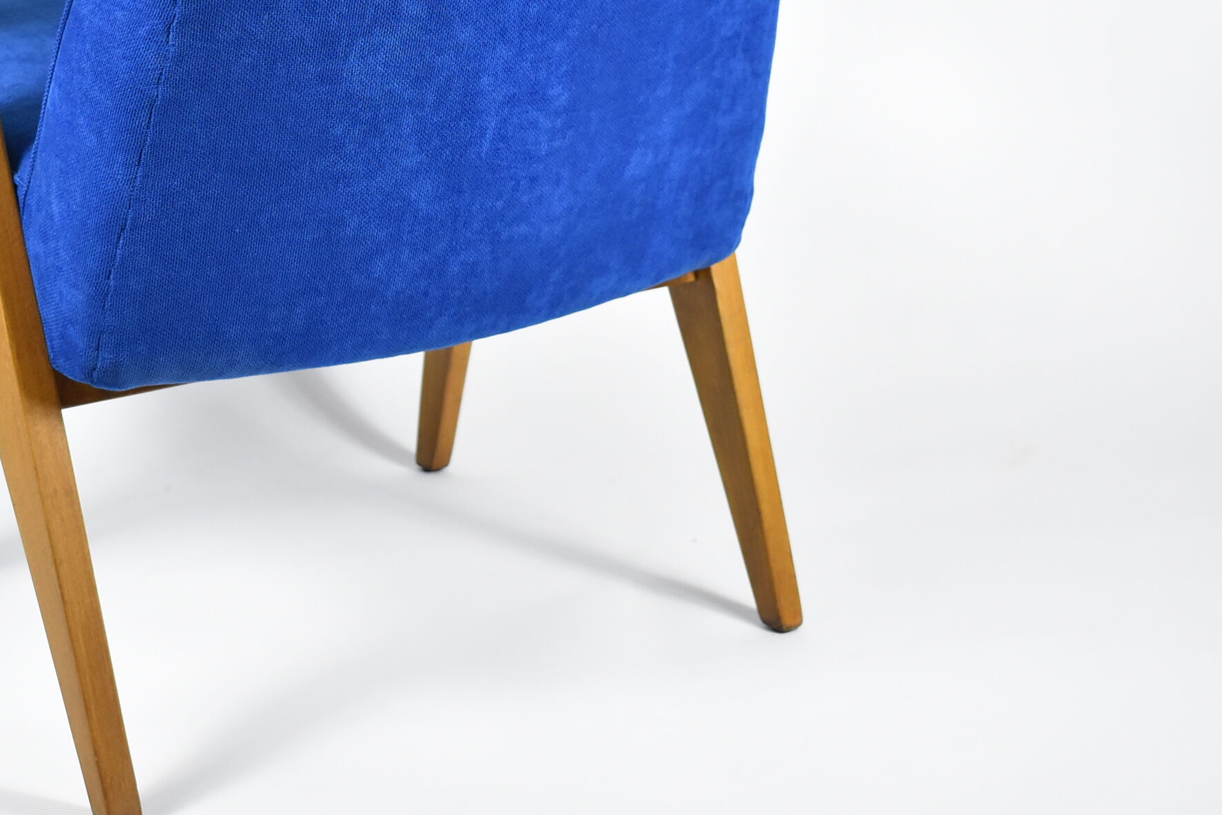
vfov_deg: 16.8
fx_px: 2750
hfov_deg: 24.7
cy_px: 193
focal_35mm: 81
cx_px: 249
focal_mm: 32
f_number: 4.5
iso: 1400
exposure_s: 1/125
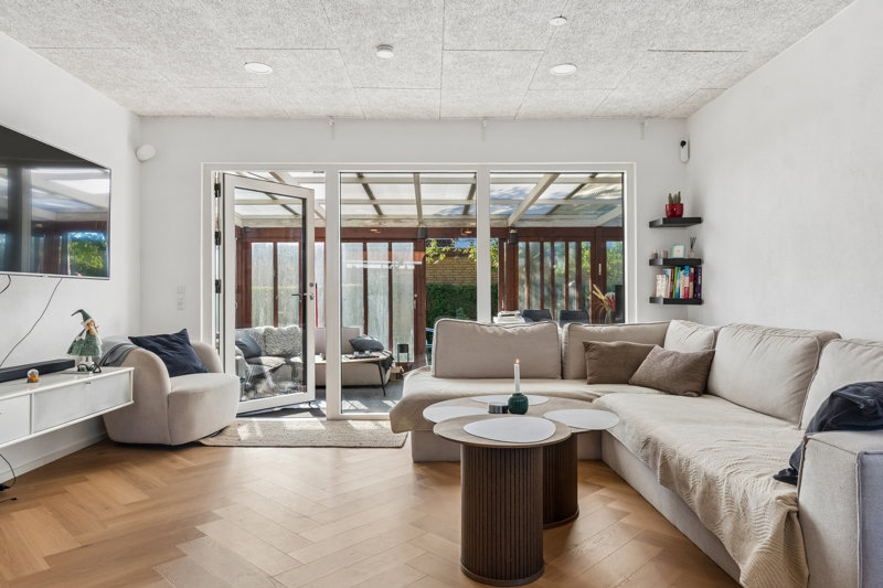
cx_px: 442
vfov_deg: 53.1
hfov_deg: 73.8
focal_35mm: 24
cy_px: 294
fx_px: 589
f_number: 8
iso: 200
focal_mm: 16
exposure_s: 1/15
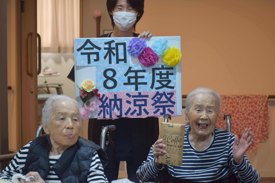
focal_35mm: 82
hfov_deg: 24.6
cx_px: 138
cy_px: 92
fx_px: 630
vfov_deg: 16.6
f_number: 4.2
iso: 640
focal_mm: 55
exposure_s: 1/60
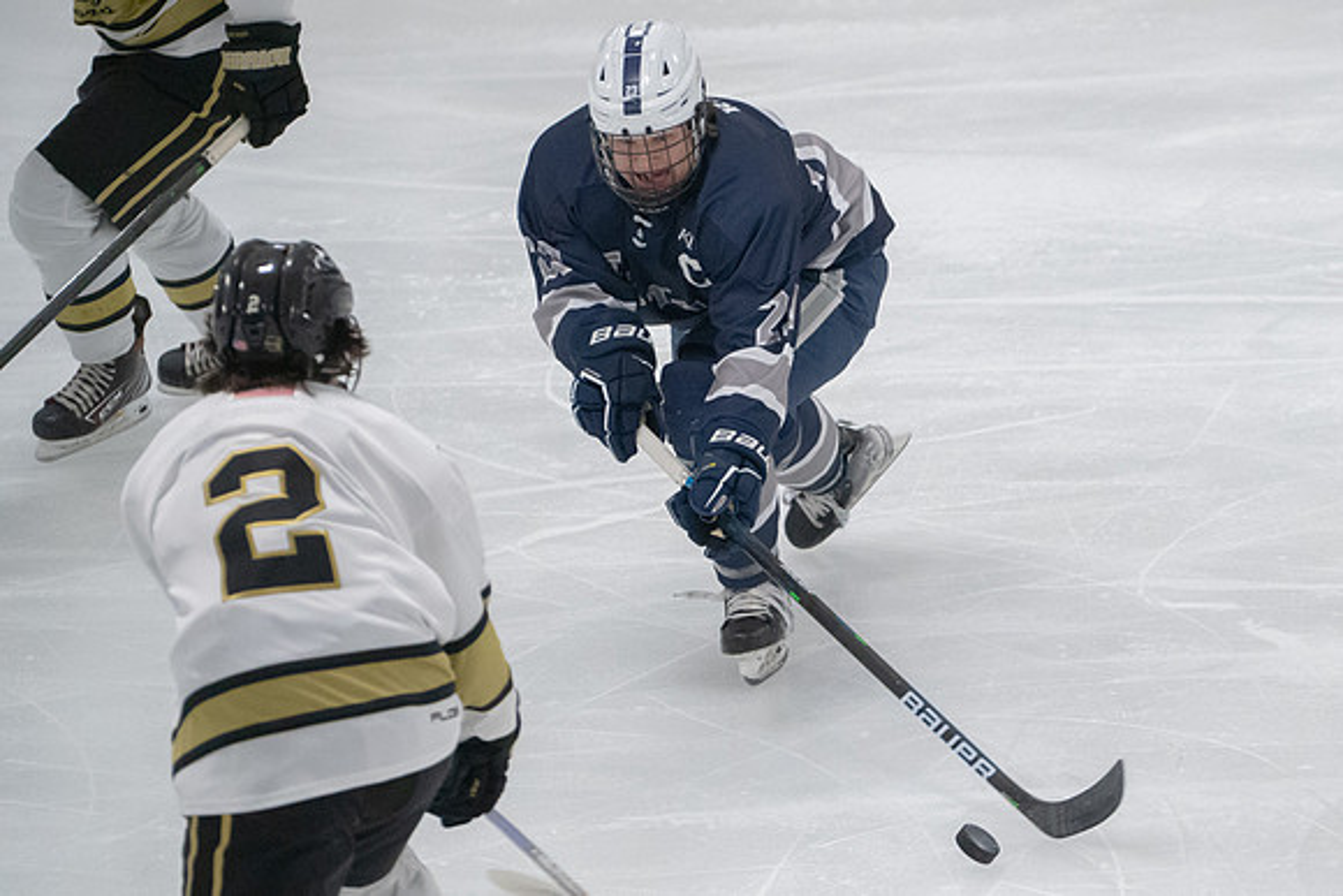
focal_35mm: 304
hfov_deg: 6.8
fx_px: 11327
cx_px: 1018
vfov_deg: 4.5
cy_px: 463
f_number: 4.5
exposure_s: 1/1250
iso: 12800
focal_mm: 200
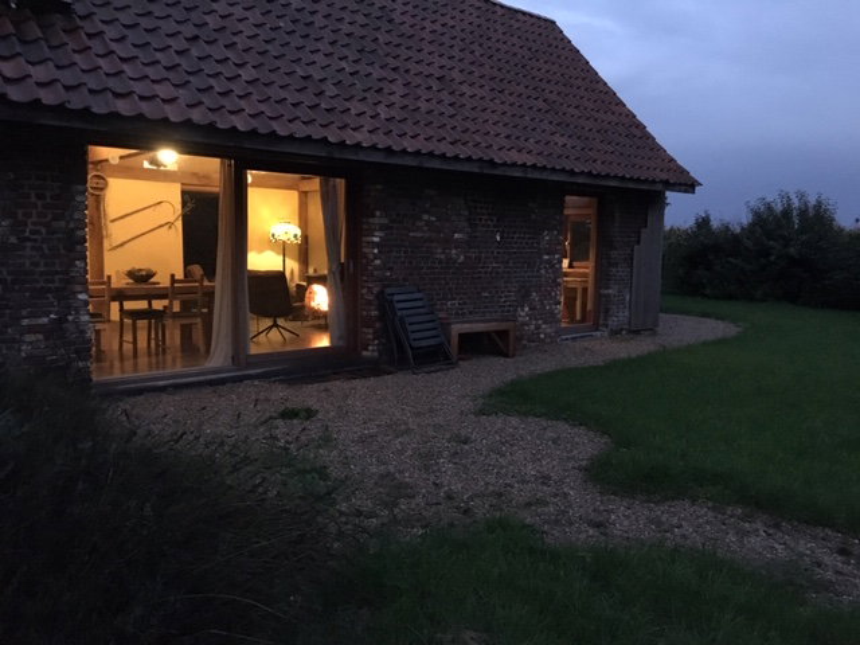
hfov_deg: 61.7
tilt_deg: -5.5
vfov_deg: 48.2
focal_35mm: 29
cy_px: 322
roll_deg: -0.6
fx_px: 720
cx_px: 430
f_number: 2.2
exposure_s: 1/17
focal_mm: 4.15
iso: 800
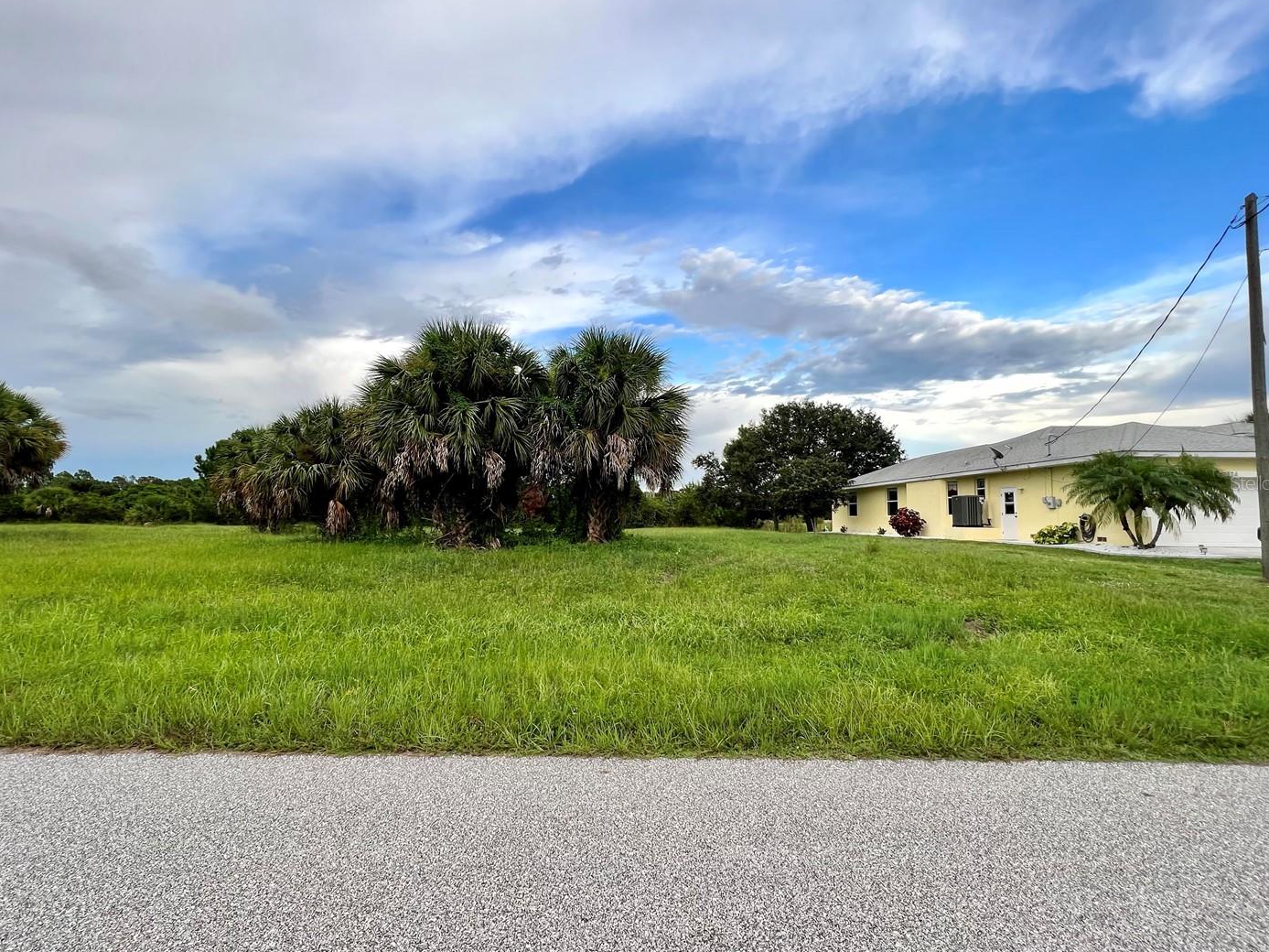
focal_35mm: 15
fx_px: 550
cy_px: 482
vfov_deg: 81.7
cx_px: 585
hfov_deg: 98.0
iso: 32
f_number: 1.8
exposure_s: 1/217
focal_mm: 1.57
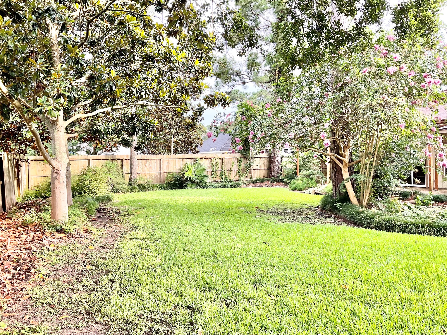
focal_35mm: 29
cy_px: 168
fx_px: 374
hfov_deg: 61.7
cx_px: 224
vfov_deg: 48.2
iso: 32
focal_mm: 3
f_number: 1.8
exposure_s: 1/122
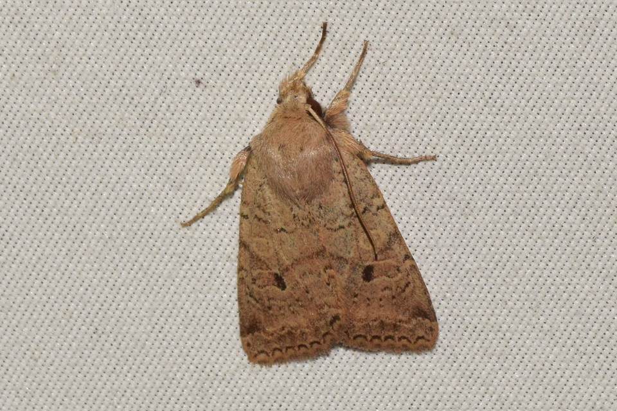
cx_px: 308
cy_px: 206
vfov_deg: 6.5
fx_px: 3599
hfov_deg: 9.8
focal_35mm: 210
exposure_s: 1/160
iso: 500
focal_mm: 140
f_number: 14
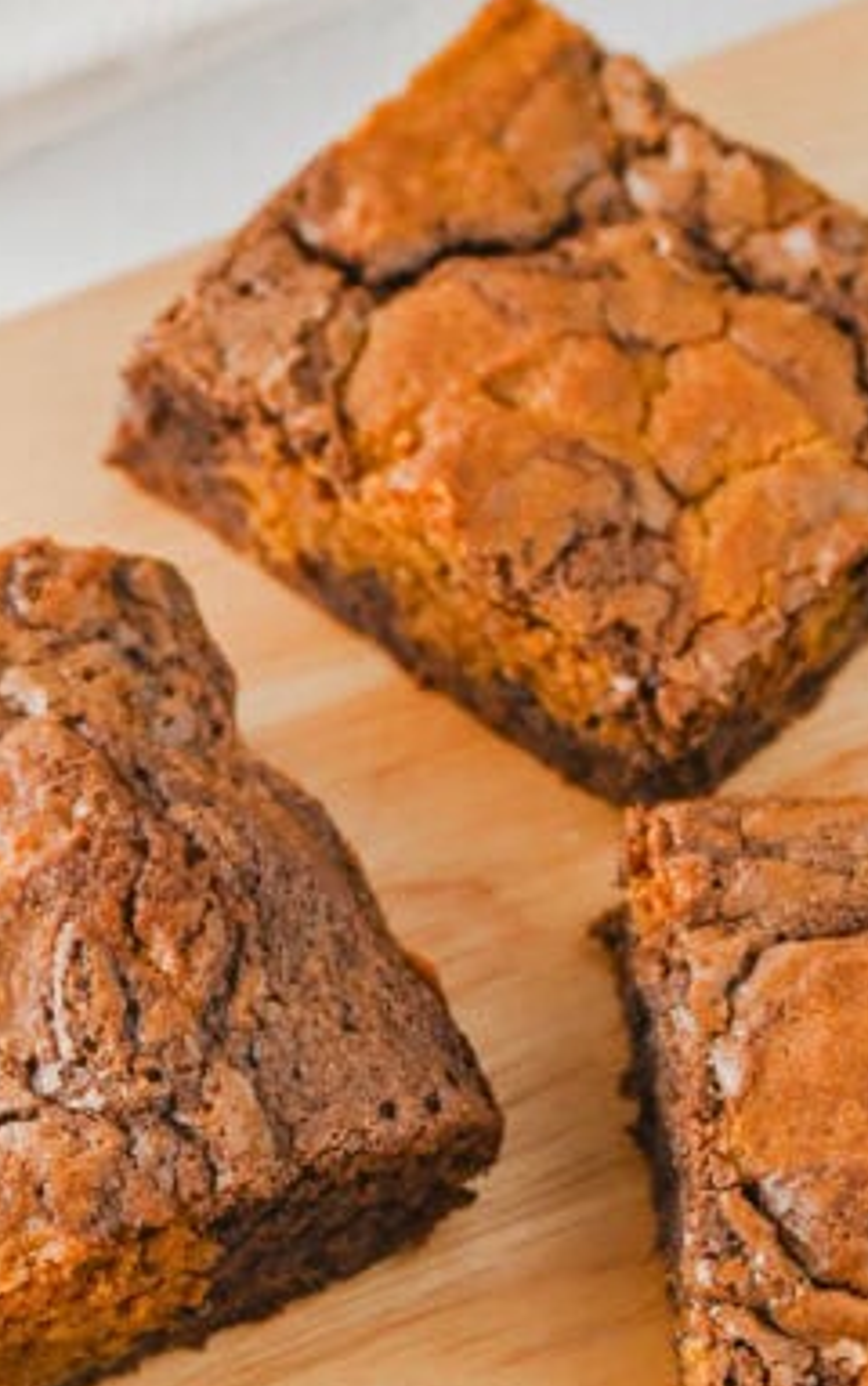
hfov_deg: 9.6
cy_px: 1212
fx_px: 5138
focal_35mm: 136
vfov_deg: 15.2
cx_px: -13
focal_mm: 50
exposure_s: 1/160
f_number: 4.5
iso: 800
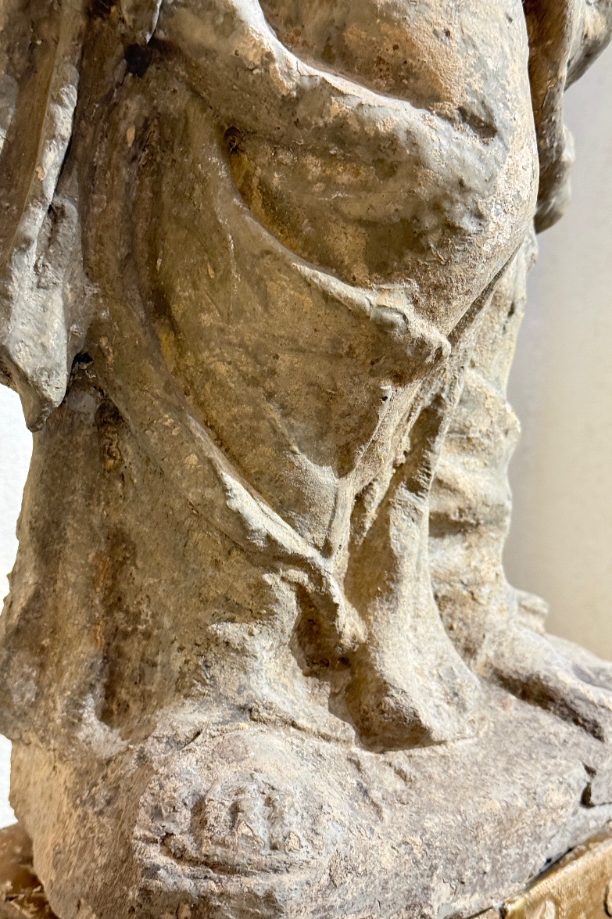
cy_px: 459
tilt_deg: -13.0
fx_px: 1301
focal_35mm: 51
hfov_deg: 26.5
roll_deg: +0.2
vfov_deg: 38.9
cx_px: 310
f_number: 1.78
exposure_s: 1/33
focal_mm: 6.76
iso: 400
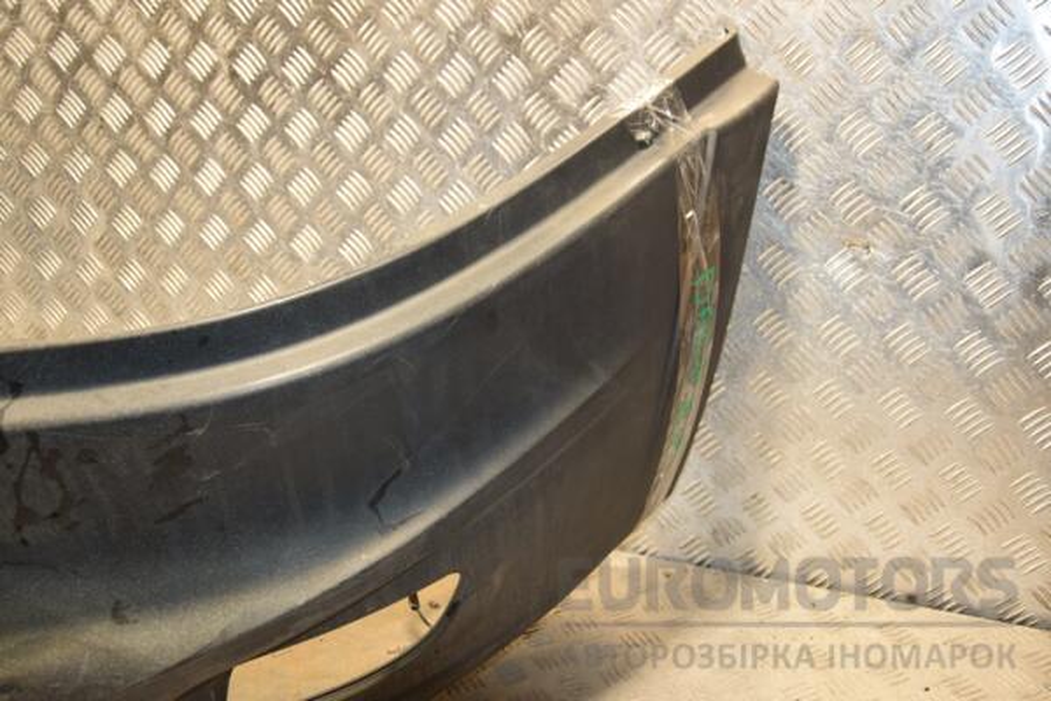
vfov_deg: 31.9
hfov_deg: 46.4
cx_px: 526
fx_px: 1226
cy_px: 350
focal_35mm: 42
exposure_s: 1/100
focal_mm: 28
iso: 800
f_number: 5
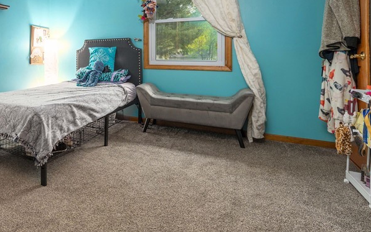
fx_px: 263
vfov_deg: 45.6
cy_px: 53
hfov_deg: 64.4
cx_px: 76
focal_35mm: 26
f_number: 8
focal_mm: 14
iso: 400
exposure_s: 1/60
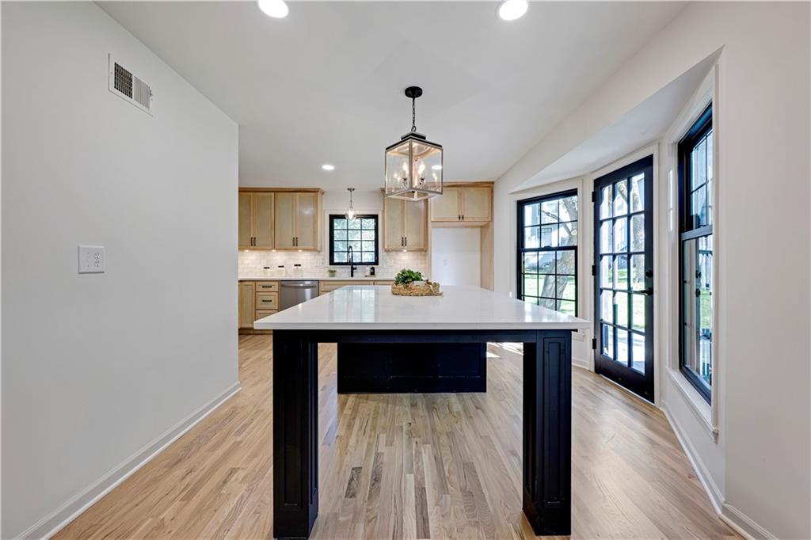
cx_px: 406
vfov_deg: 81.2
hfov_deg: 104.3
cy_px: 270
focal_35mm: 14
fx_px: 315
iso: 100
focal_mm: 14
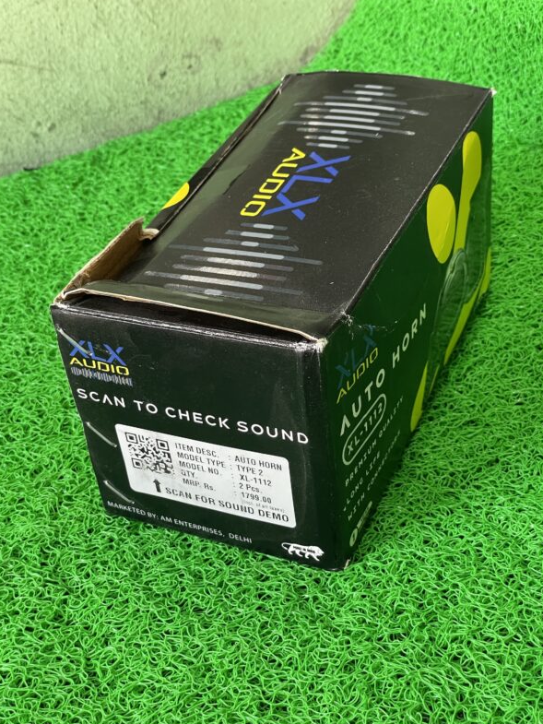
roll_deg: +6.8
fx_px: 1108
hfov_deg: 27.5
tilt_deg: -32.1
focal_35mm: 53
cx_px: 272
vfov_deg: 36.2
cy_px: 362
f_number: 2
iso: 160
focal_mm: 6
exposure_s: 1/50
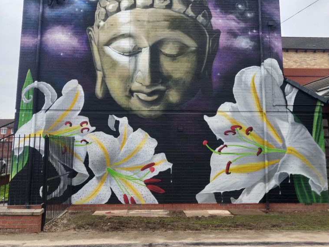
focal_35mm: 34
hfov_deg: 53.9
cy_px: 89
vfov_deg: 41.4
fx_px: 323
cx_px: 166
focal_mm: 4.25
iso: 160
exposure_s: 1/100
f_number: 1.7
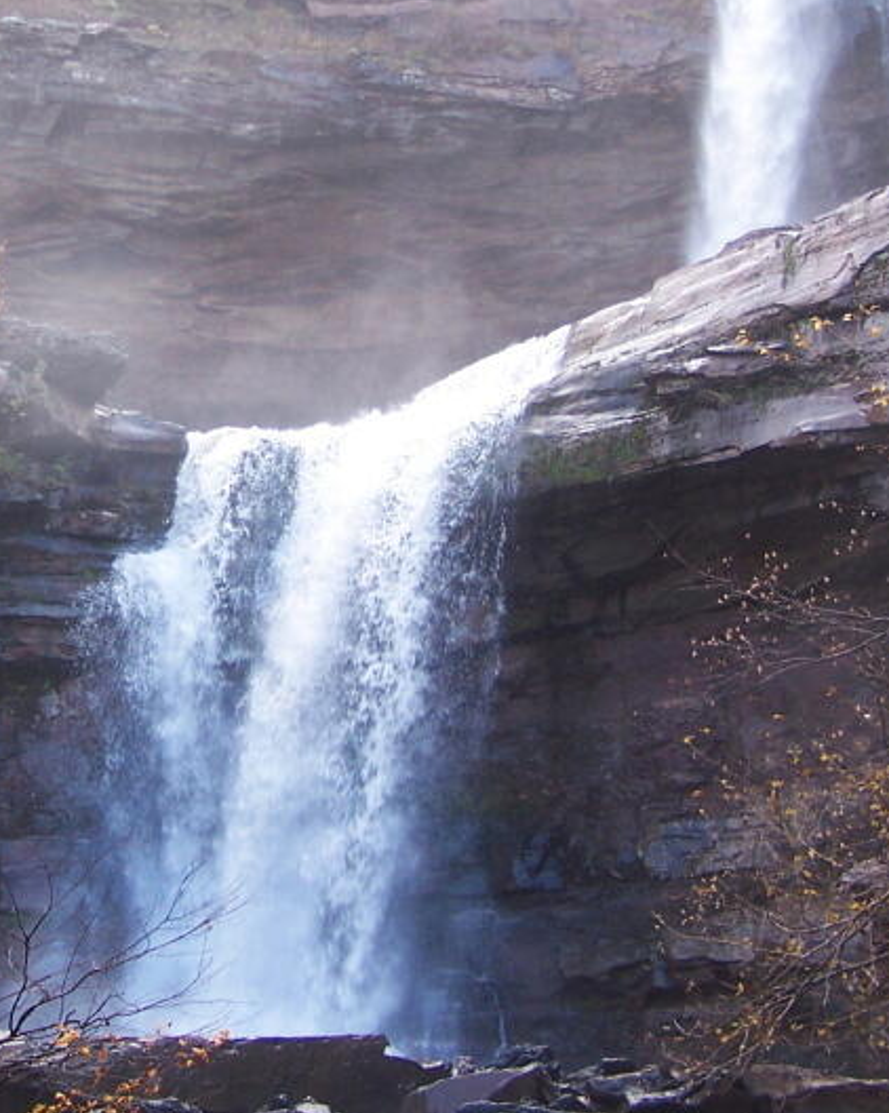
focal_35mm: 72
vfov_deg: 26.2
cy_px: 337
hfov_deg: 20.9
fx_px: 2369
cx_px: 112
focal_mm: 6.3
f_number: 2.8
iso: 80
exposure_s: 1/80
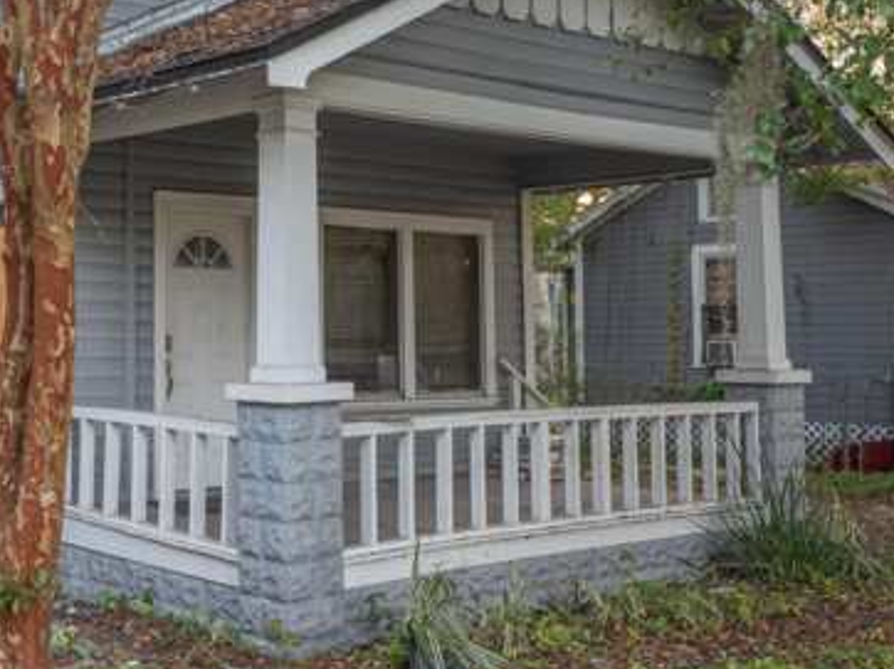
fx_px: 1316
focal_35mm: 51
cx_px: 193
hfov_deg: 36.4
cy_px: 249
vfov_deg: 28.4
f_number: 2.8
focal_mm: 24
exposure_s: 1/60
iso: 640
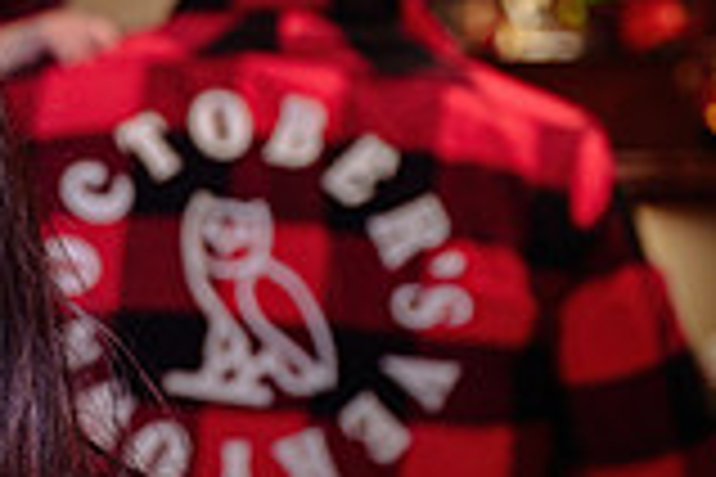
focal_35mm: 215
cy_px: 534
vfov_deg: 6.4
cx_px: -449
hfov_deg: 9.2
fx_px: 4276
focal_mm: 55
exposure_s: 1/50
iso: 500
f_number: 4
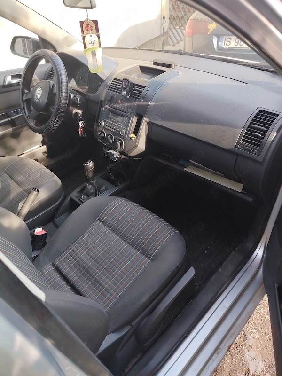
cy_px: 188
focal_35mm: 24
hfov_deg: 56.8
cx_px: 141
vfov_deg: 71.6
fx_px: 261
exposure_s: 1/100
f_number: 1.75
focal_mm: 5.25
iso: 175
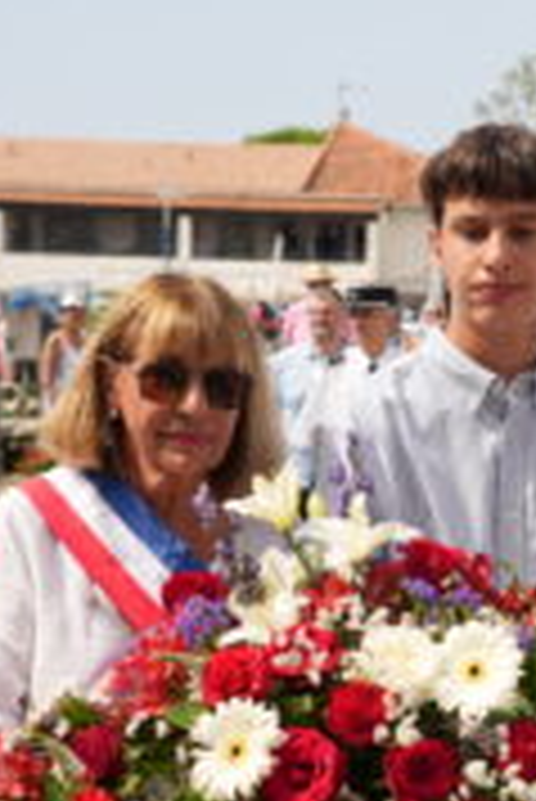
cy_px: 506
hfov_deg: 13.4
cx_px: 554
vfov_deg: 20.2
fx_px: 2251
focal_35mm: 101
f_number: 5.6
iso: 100
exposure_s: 1/500
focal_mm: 45
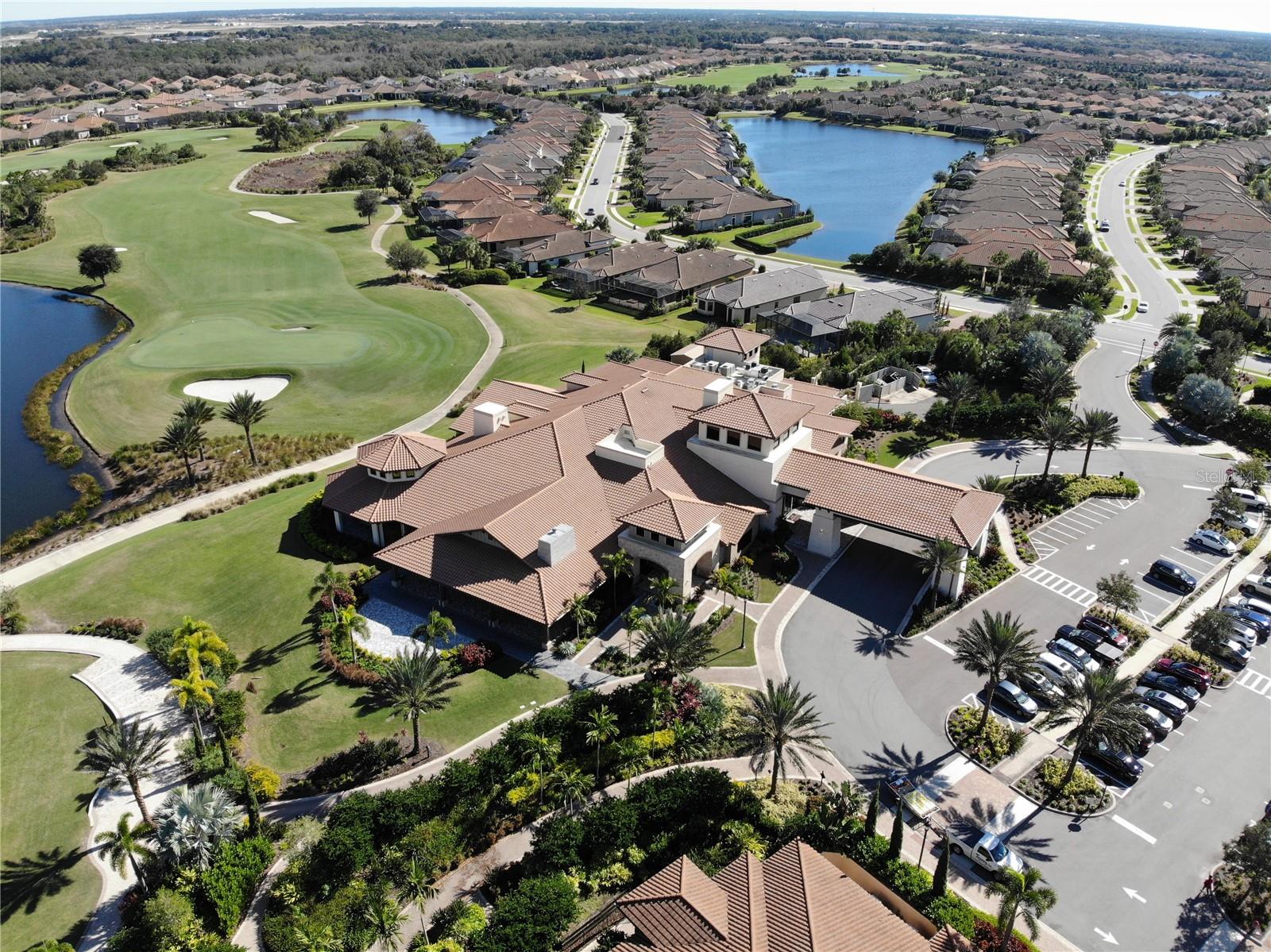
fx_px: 881
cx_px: 636
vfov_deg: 56.8
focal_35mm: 24
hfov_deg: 71.6
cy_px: 476
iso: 105
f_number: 2.8
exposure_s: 1/720
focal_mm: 4.5
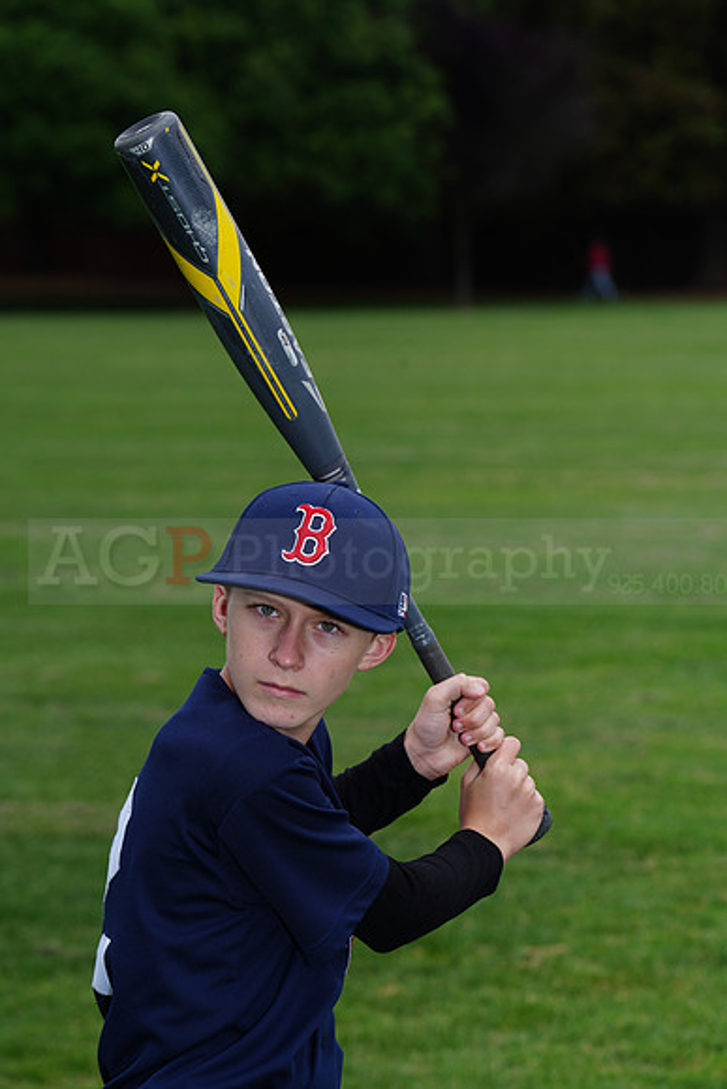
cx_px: 364
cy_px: 544
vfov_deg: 12.1
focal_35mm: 170
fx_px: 5146
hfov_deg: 8.1
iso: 200
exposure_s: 1/250
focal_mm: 170
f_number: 9
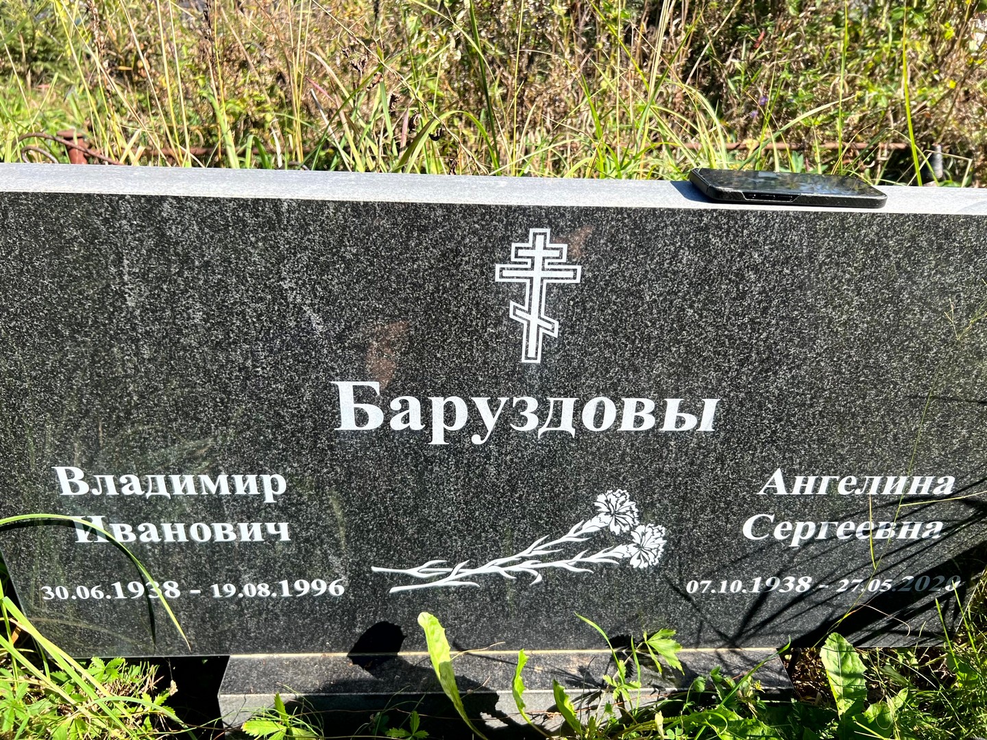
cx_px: 494
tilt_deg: -27.4
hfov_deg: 67.3
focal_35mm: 26
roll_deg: +0.8
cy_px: 370
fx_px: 741
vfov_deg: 53.1
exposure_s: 1/1224
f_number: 1.5
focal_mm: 5.7
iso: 50
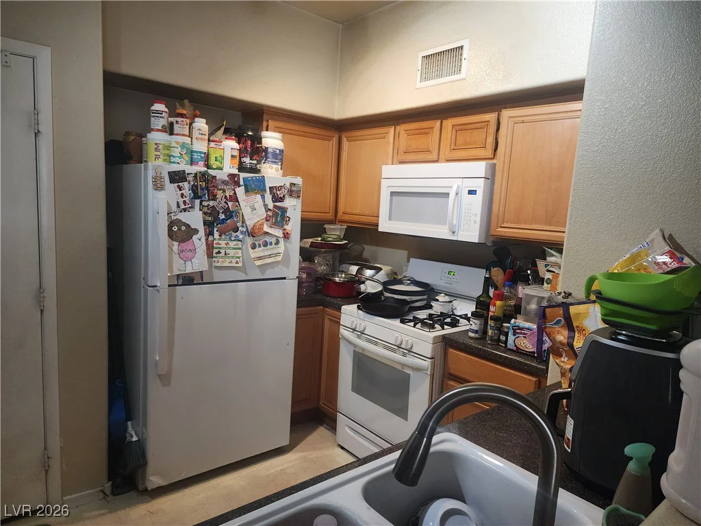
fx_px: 466
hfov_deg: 73.9
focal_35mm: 23
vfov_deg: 58.9
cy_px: 263
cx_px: 350
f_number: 1.8
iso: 640
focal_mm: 6.4
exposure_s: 1/60
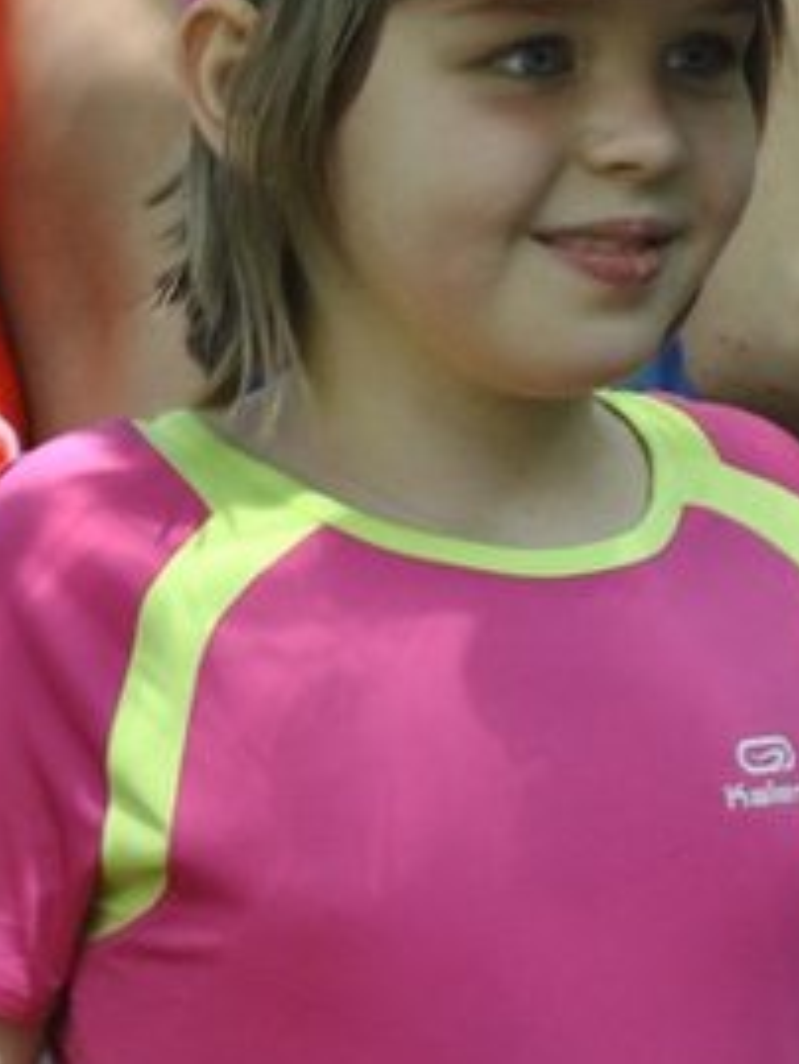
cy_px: 455
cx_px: 233
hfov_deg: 2.1
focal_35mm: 699
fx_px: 21495
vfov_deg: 2.8
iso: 800
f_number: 5.6
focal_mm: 200
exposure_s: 1/160
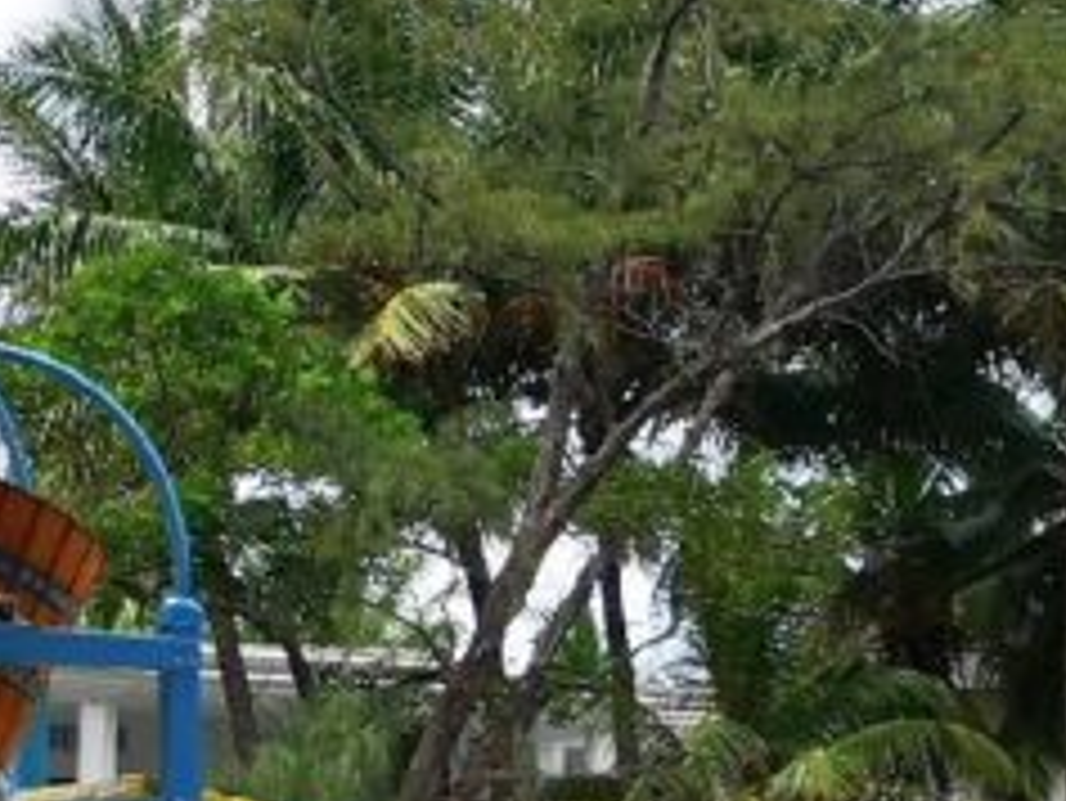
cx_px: 684
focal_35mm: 165
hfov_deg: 12.0
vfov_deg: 8.9
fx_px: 5084
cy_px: 1058
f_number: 1.8
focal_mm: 5.58
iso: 50
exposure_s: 1/1152
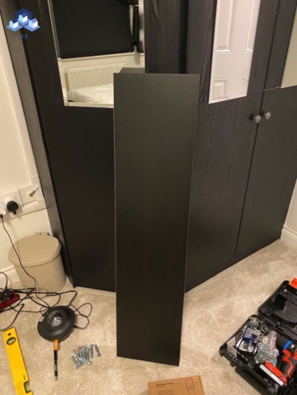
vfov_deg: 67.3
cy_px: 198
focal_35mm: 26
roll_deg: -0.9
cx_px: 148
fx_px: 297
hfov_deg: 53.1
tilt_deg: -29.6
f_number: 1.8
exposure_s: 1/25
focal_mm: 4.25
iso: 640
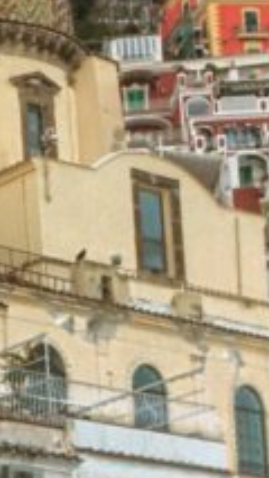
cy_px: 691
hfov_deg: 7.8
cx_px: -152
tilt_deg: +3.6
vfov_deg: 13.4
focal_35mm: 152
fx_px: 1925
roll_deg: +3.4
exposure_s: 1/50
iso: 32
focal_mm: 4.15
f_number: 2.2
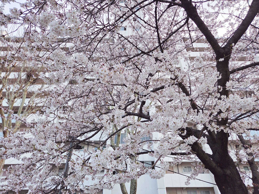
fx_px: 172
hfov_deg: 73.9
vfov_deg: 58.9
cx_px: 130
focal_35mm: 23
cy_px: 97
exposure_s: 1/180
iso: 32
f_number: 1.8
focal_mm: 5.4
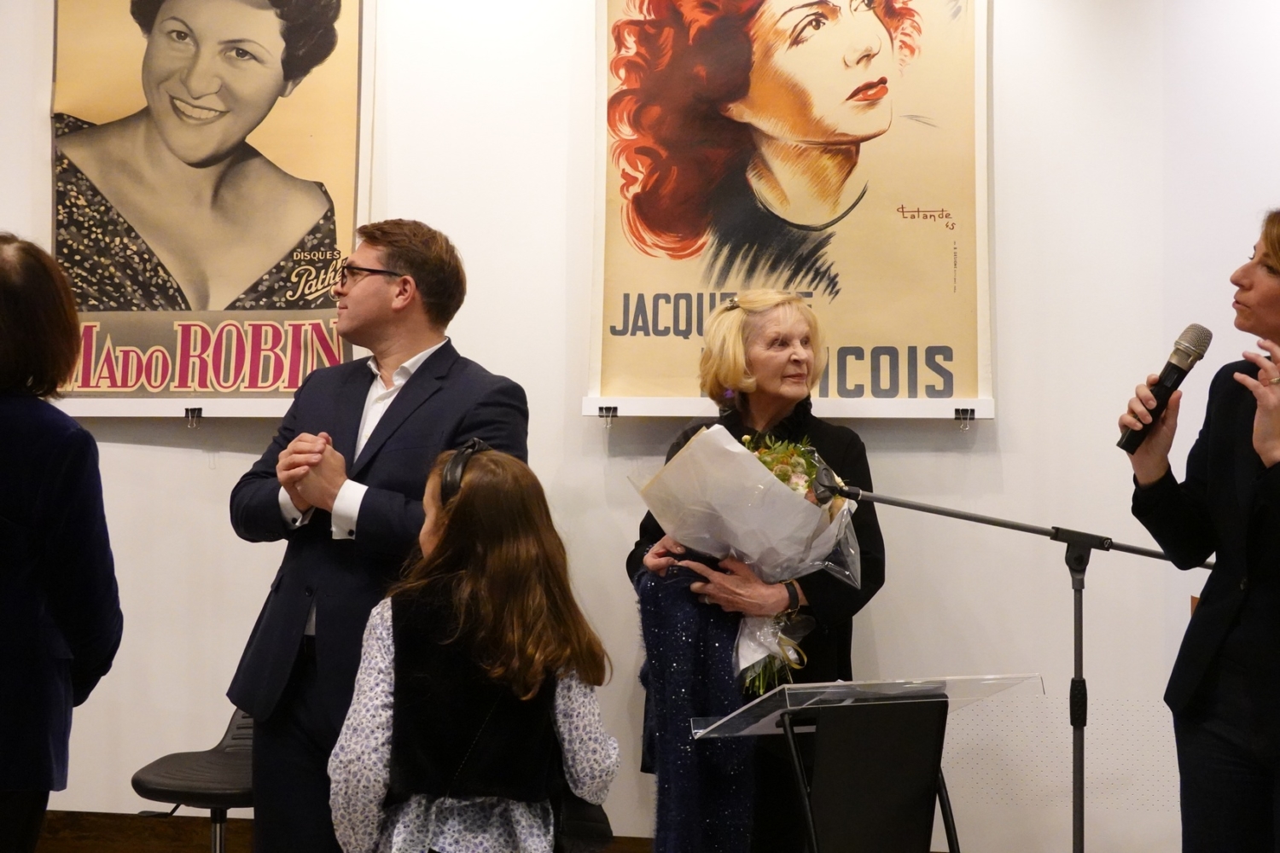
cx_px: 640
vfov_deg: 30.5
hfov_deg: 44.5
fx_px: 1564
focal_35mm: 44
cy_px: 426
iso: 3200
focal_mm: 16.21
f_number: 4
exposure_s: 1/100
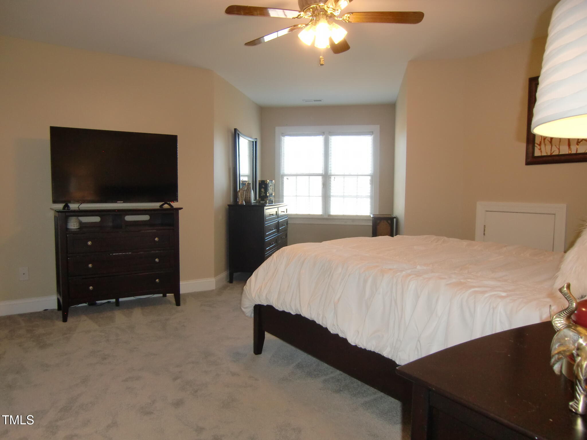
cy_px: 220
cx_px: 294
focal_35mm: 24
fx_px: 407
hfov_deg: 71.6
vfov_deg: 56.8
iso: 160
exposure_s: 1/60
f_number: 3.2
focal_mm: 4.3
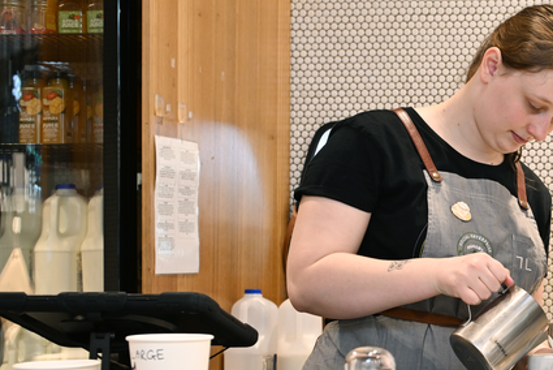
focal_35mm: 91
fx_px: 1399
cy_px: 284
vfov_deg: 15.0
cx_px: 690
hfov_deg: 20.7
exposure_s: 1/50
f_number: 4.5
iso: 1000
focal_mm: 35
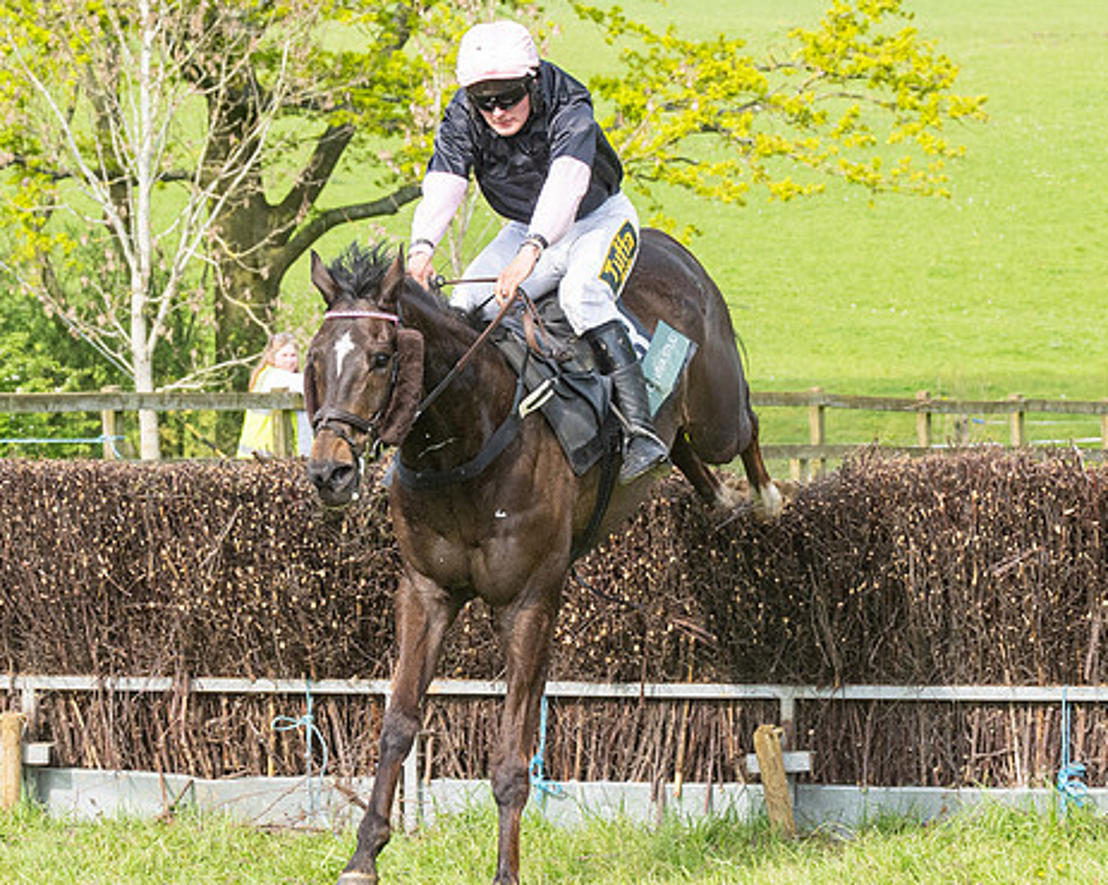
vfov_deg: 7.3
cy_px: 419
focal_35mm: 213
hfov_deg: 9.1
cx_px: 540
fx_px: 6982
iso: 400
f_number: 5.6
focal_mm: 70
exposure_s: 1/1000
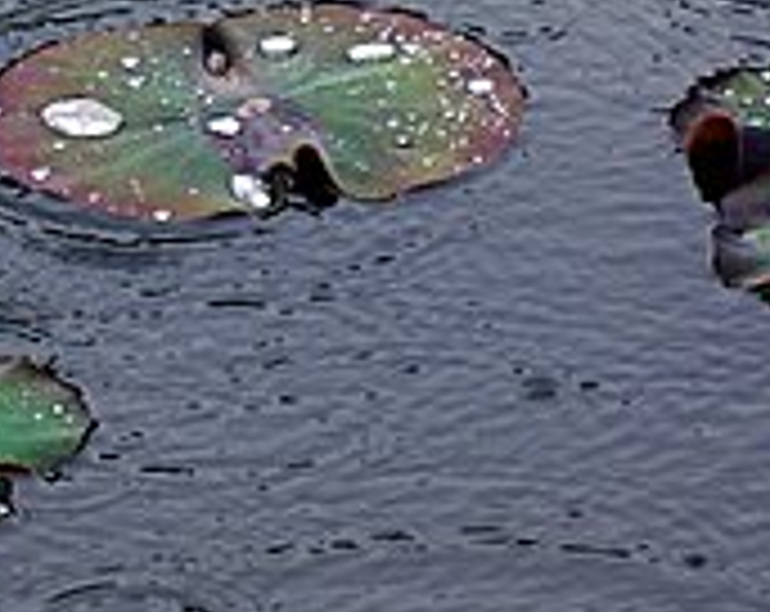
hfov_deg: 4.3
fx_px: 10105
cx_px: -324
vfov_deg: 3.5
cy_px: 74
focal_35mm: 444
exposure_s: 1/125
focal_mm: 105
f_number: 8
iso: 100
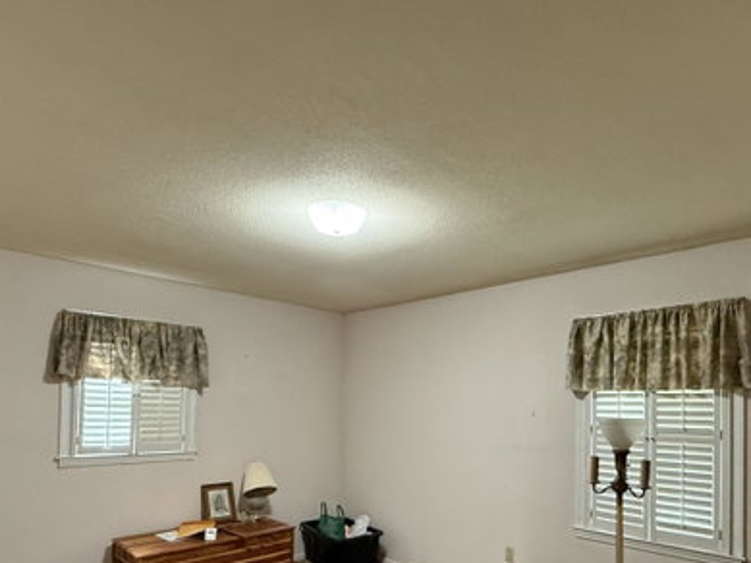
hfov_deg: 73.9
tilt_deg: +3.3
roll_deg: +1.2
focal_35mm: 23
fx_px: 499
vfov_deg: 56.8
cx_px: 395
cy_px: 401
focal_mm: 2.22
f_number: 2.2
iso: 500
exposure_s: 1/60
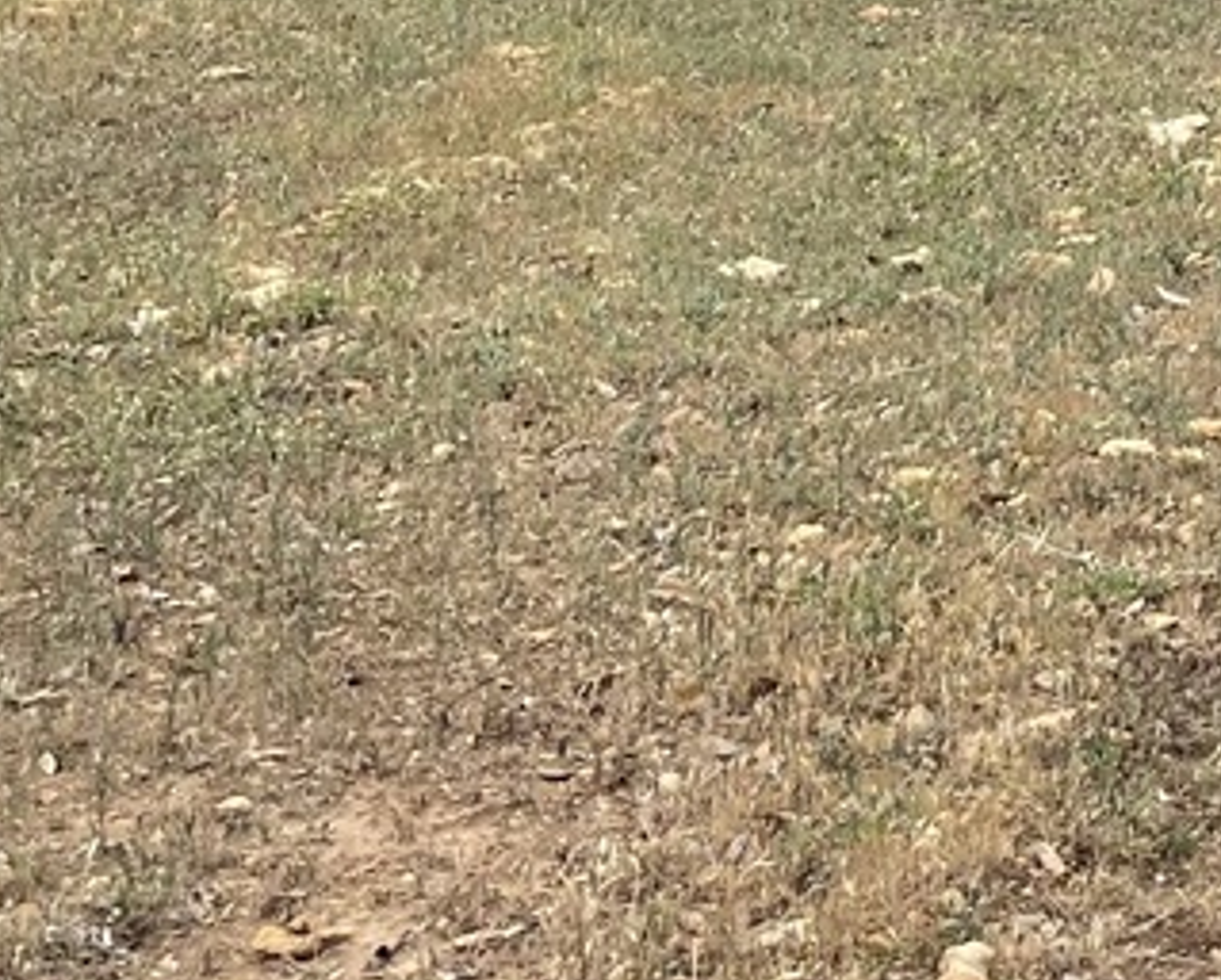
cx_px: 1458
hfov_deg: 16.7
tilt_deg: -2.8
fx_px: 3980
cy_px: -632
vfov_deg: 13.0
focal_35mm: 110
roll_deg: -0.4
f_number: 1.6
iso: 32
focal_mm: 5.1
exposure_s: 1/796
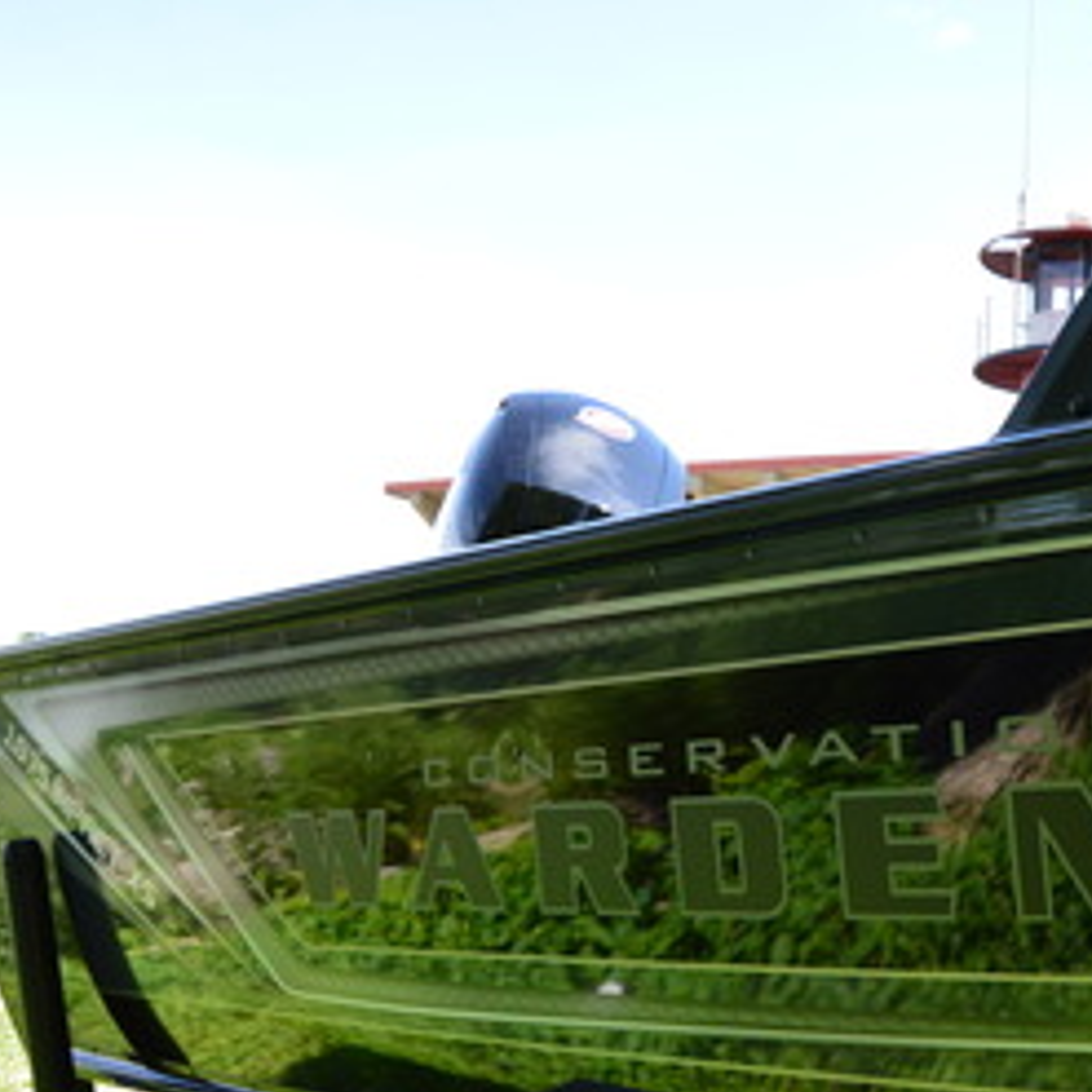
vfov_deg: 32.6
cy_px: 712
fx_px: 1856
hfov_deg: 31.1
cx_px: 1015
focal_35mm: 52
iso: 400
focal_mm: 18
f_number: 10
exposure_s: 1/200
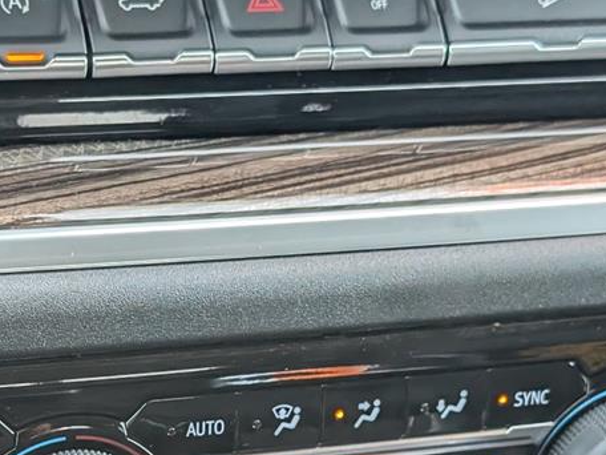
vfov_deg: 13.3
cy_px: 466
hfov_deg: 17.9
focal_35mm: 110
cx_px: 231
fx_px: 1926
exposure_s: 1/256
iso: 233
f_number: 1.68
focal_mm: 6.9
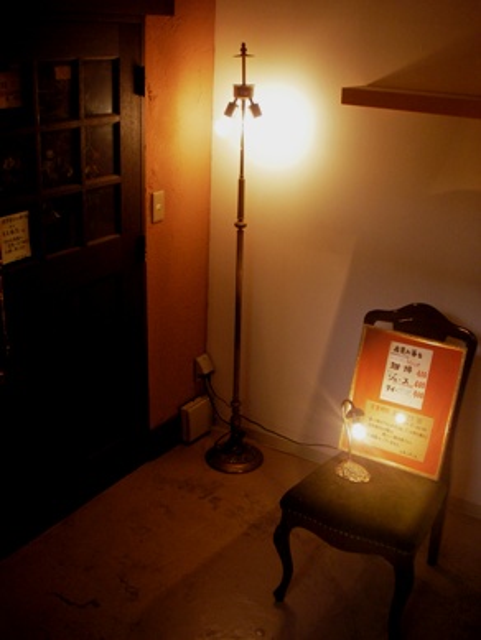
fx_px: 704
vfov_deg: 49.0
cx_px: 240
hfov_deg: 37.7
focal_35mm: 38
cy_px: 320
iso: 100
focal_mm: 6.3
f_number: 3.3
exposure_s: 1/4
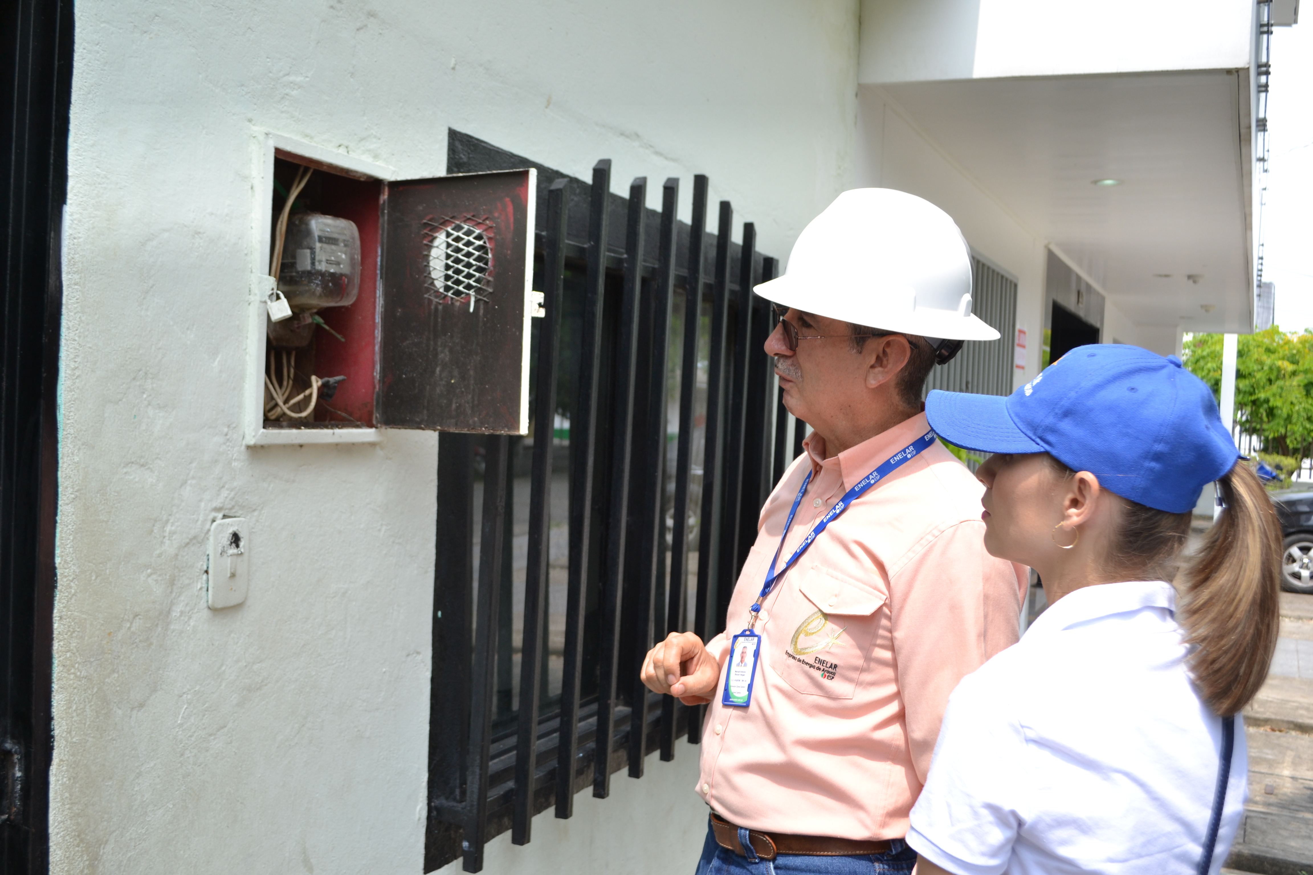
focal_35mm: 36
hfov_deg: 53.1
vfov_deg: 36.9
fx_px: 1313
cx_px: 656
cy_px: 438
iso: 200
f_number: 5
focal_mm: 24
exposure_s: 1/400
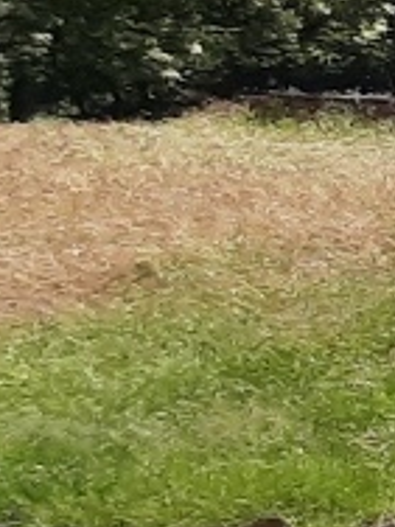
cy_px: 13
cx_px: 1741
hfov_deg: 7.3
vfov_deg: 21.5
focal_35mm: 88
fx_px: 1339
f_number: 2.2
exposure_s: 1/726
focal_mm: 1.42
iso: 40
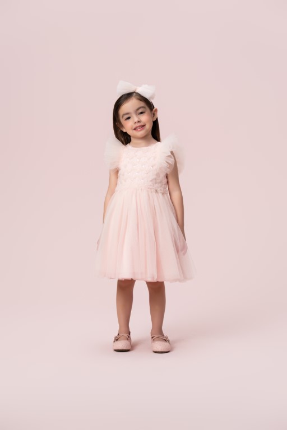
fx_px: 1088
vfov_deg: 22.4
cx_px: 144
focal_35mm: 91
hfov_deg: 15.0
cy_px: 215
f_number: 7.1
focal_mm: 91
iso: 100
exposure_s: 1/160
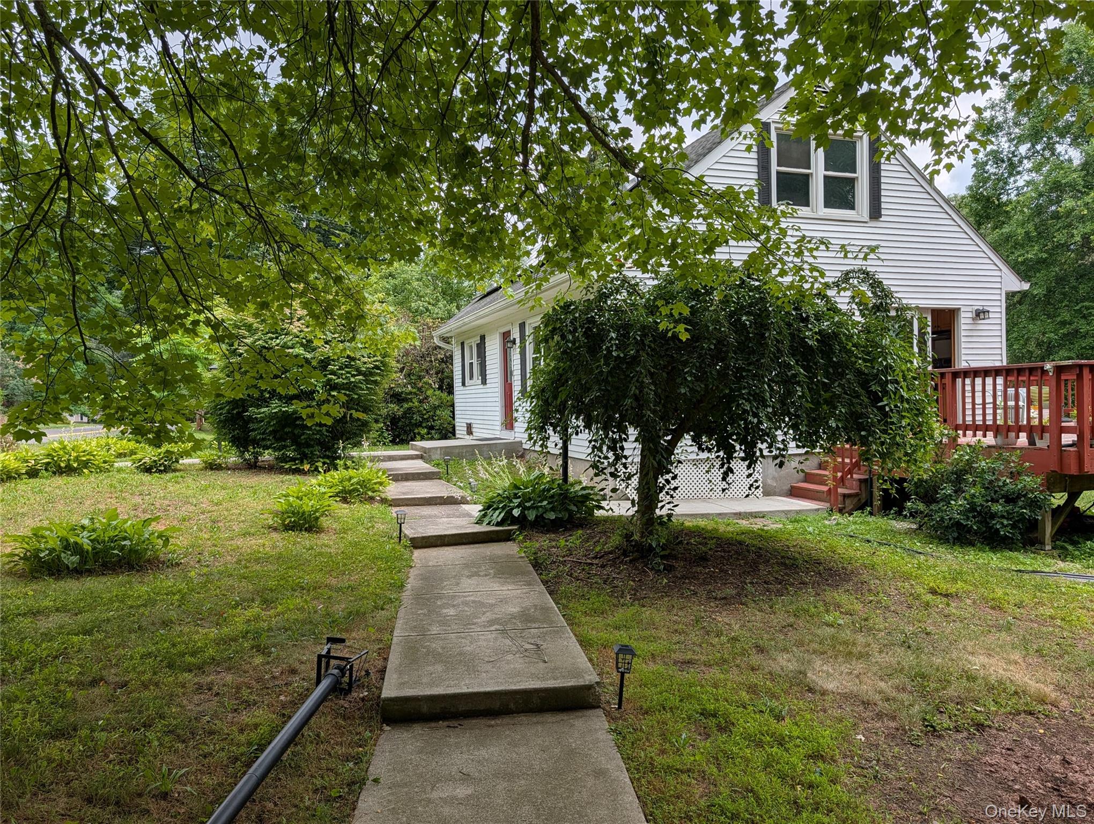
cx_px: 547
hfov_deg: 71.5
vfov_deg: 56.9
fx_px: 760
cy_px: 412
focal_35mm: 24
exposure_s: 1/5650
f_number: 1.68
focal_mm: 6.9
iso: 21
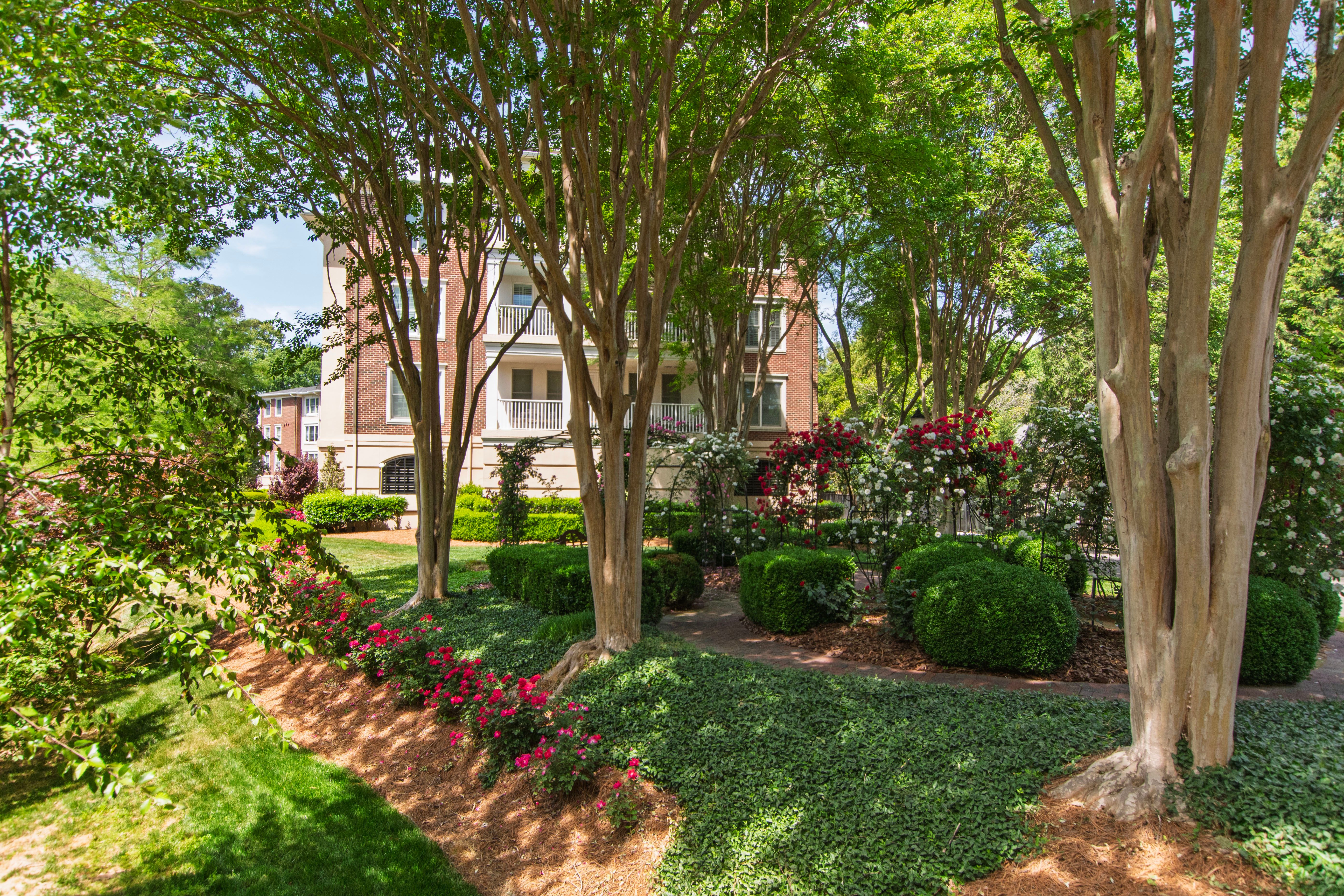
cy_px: 448
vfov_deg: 59.5
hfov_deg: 81.2
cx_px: 672
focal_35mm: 21
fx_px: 784
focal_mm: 14
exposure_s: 1/160
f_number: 8
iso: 320
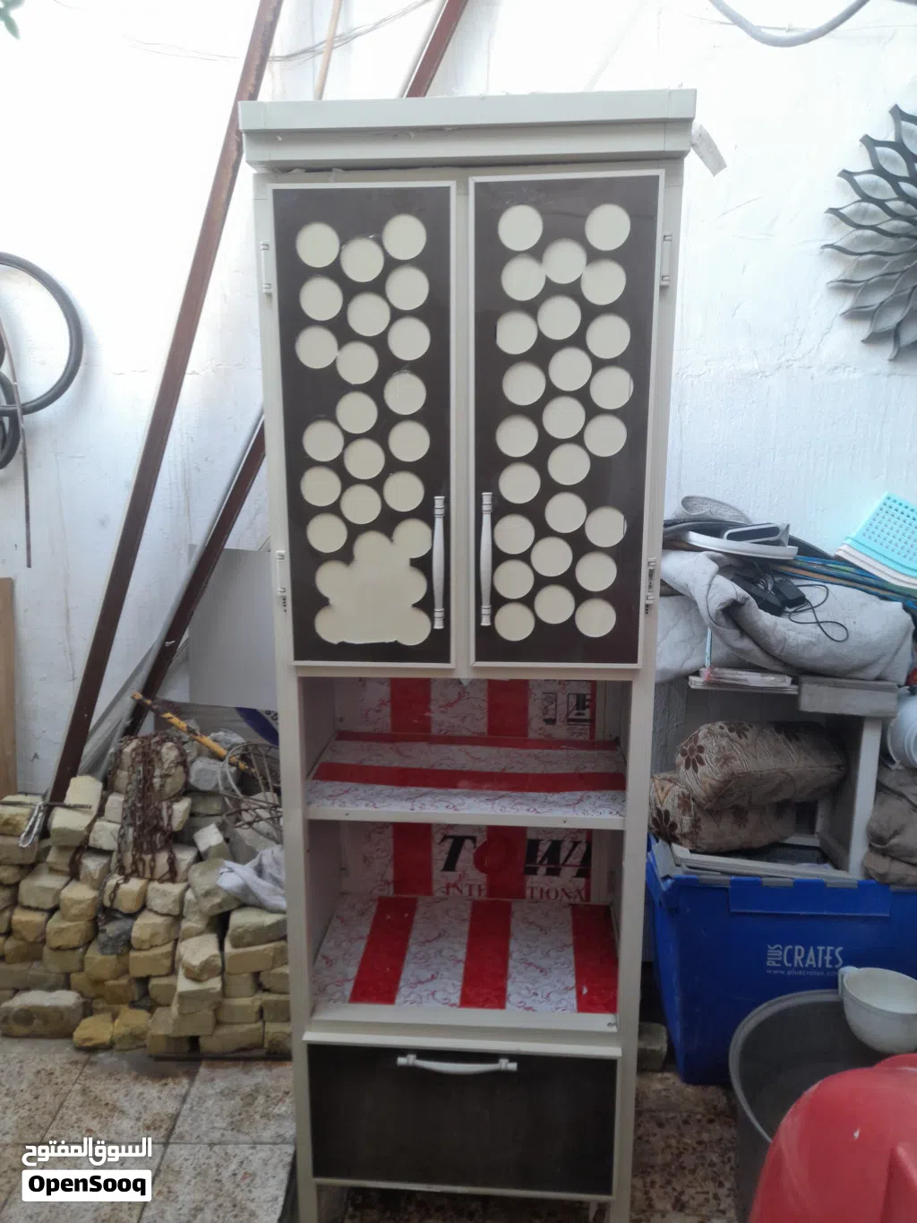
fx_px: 883
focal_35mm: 25
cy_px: 612
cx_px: 458
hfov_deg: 54.9
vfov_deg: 69.4
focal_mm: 4.6
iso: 80
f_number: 2
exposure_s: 1/50
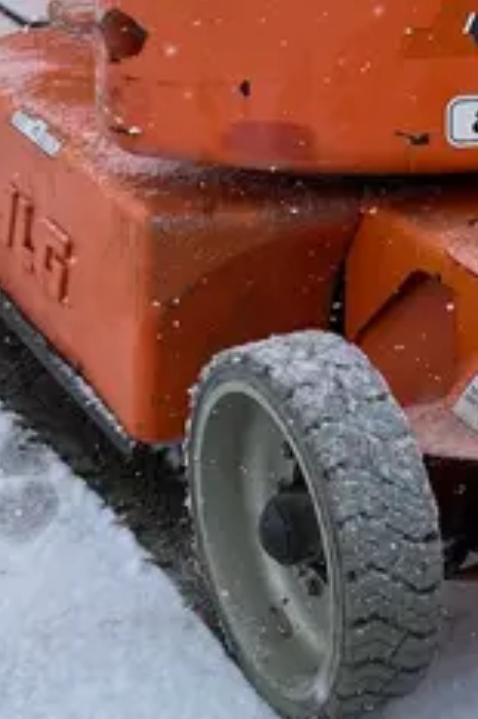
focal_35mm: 85
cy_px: 106
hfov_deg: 15.8
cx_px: 475
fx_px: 1695
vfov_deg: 23.4
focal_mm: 4.25
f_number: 1.8
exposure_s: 1/2358
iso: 32
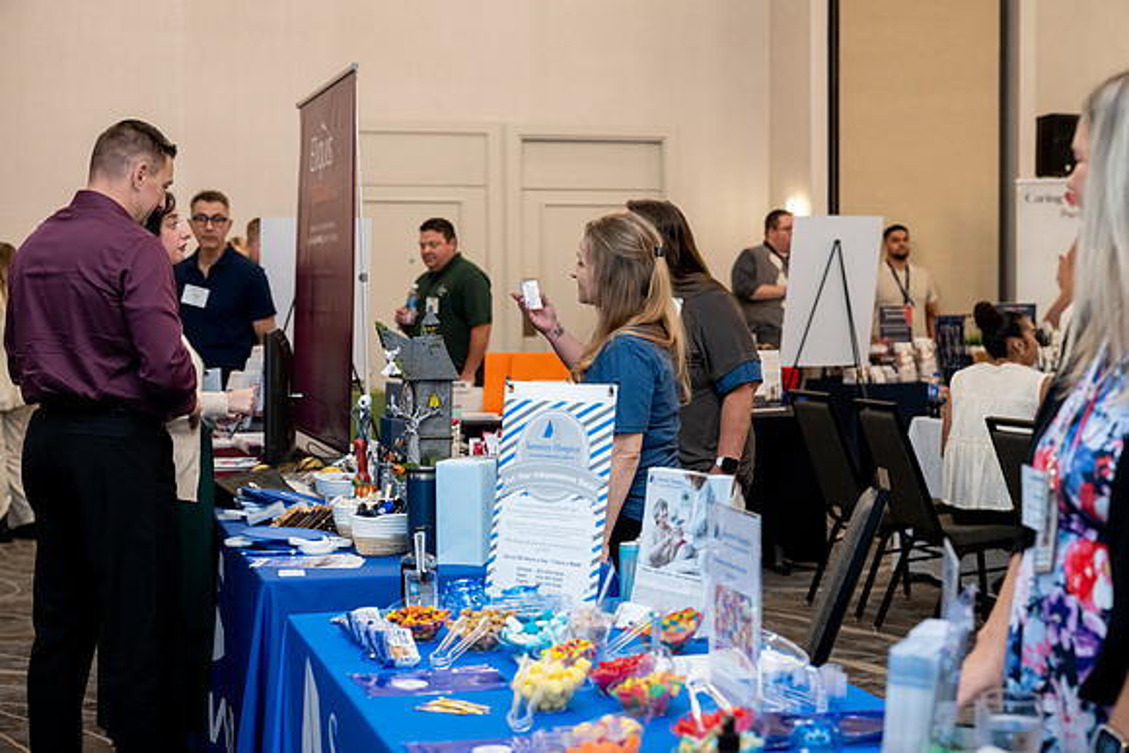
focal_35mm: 60
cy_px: 376
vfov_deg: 22.6
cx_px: 564
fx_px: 1882
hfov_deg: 33.4
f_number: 4
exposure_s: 1/320
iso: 2000
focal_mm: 60
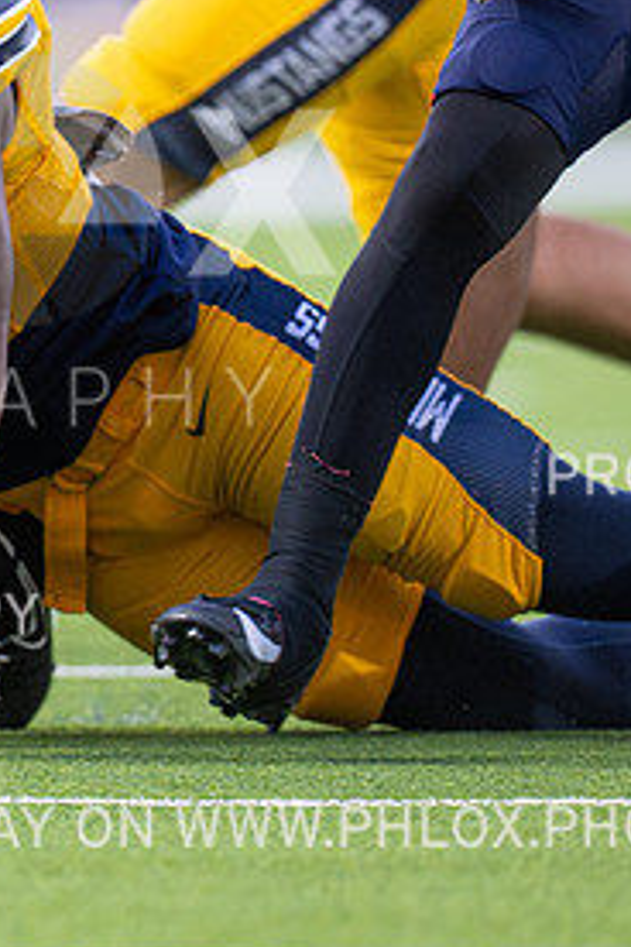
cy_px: 127
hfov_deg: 1.1
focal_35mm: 1259
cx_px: -457
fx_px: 33099
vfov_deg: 1.6
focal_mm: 400
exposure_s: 1/1000
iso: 4000
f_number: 4
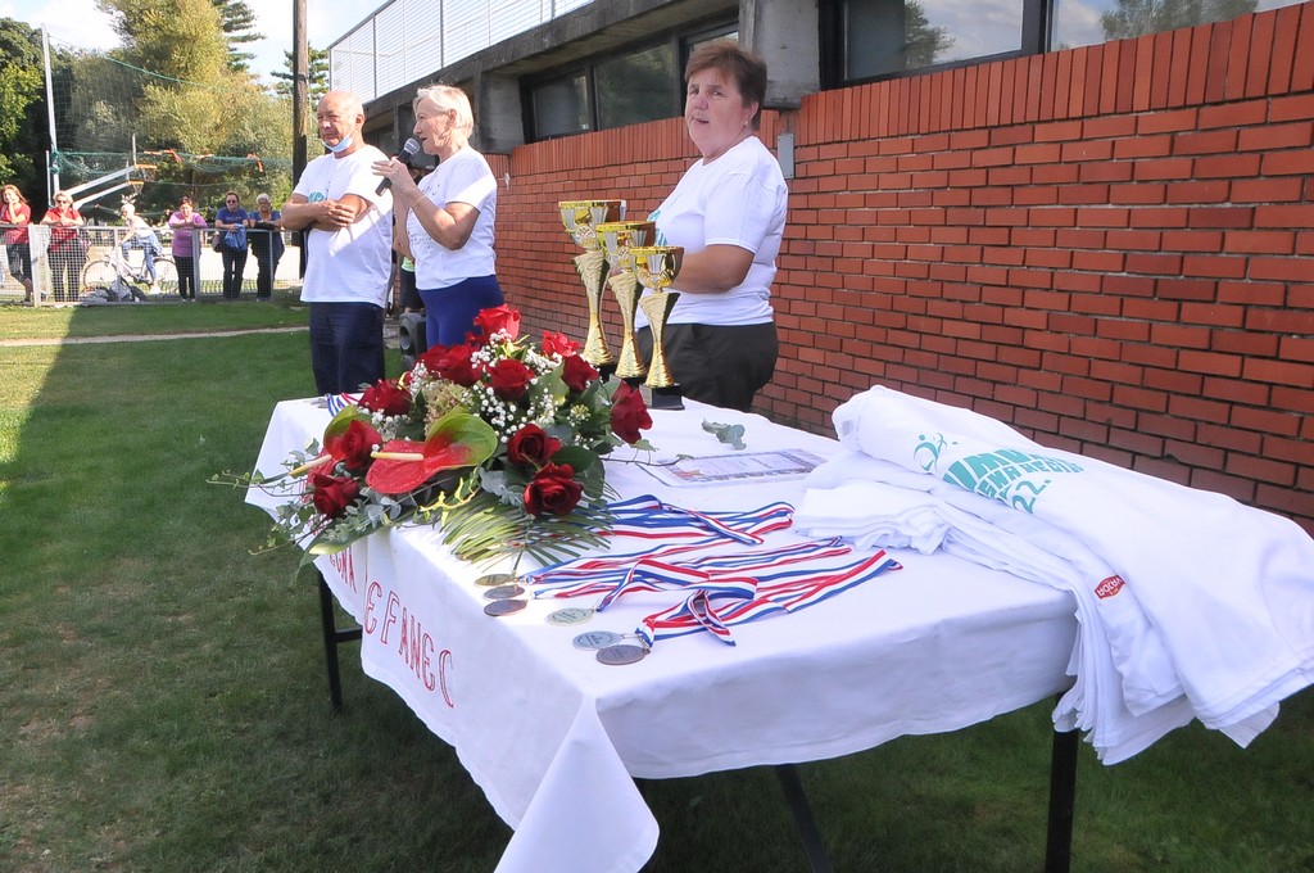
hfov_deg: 57.3
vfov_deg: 39.9
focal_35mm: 33
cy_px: 436
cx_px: 657
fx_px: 1203
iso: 2000
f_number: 13
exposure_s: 1/640
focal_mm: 22
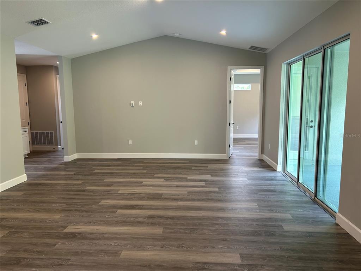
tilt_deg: -6.6
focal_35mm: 26
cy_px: 136
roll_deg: +1.0
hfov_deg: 67.3
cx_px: 180
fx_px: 271
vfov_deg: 53.1
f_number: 1.5
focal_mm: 5.7
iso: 80
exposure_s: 1/60
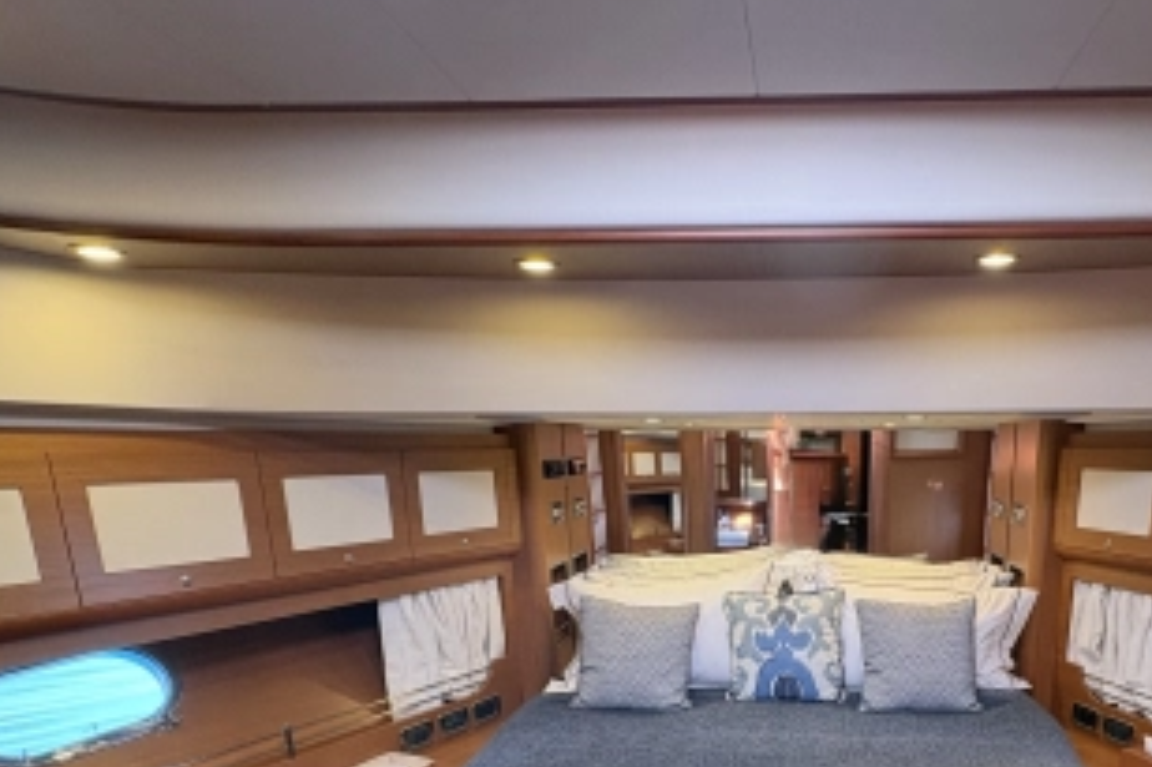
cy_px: 683
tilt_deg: -14.7
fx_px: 832
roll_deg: +0.1
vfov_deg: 45.2
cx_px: 763
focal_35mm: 26
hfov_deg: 67.6
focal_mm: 2.22
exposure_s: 1/60
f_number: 2.2
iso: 250
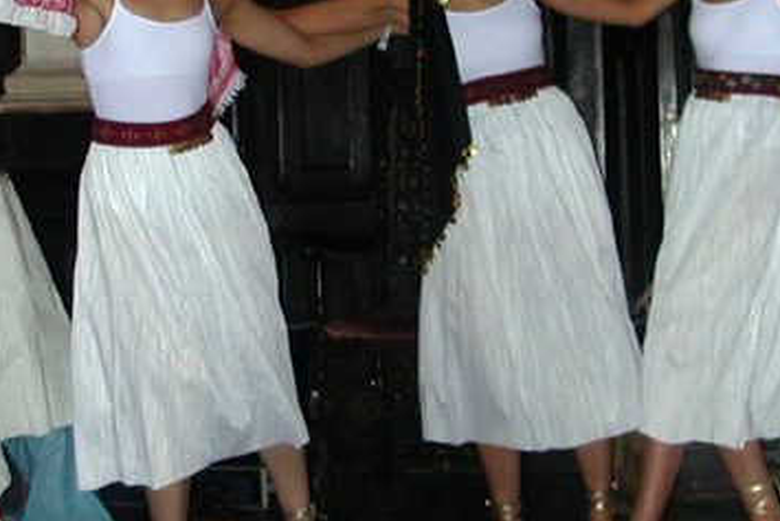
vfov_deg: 17.5
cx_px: 398
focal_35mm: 78
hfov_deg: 26.0
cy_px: 204
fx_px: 1691
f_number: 2.7
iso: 200
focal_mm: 5.6
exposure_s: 1/59.9
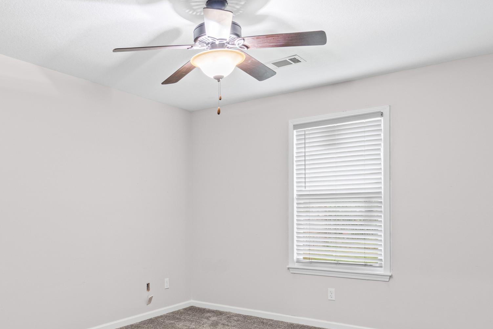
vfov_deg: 43.1
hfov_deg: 61.3
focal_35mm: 30
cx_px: 195
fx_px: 411
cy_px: 215
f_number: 9
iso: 250
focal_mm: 12
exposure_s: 2
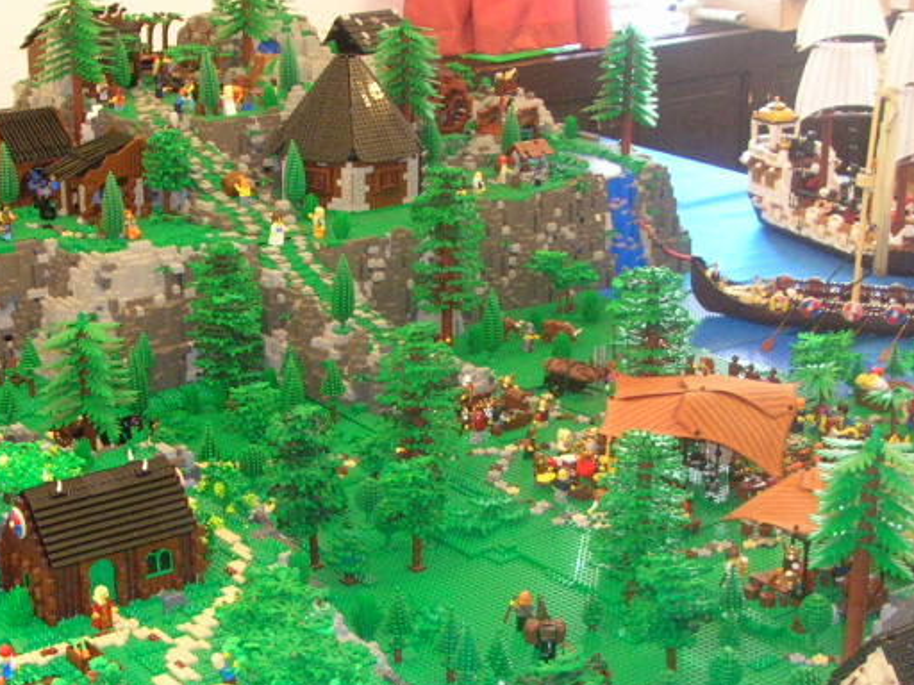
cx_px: 348
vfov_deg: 21.0
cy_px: 410
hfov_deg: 27.7
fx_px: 1848
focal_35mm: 70
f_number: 2.8
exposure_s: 1/5.4
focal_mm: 5.8
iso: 144
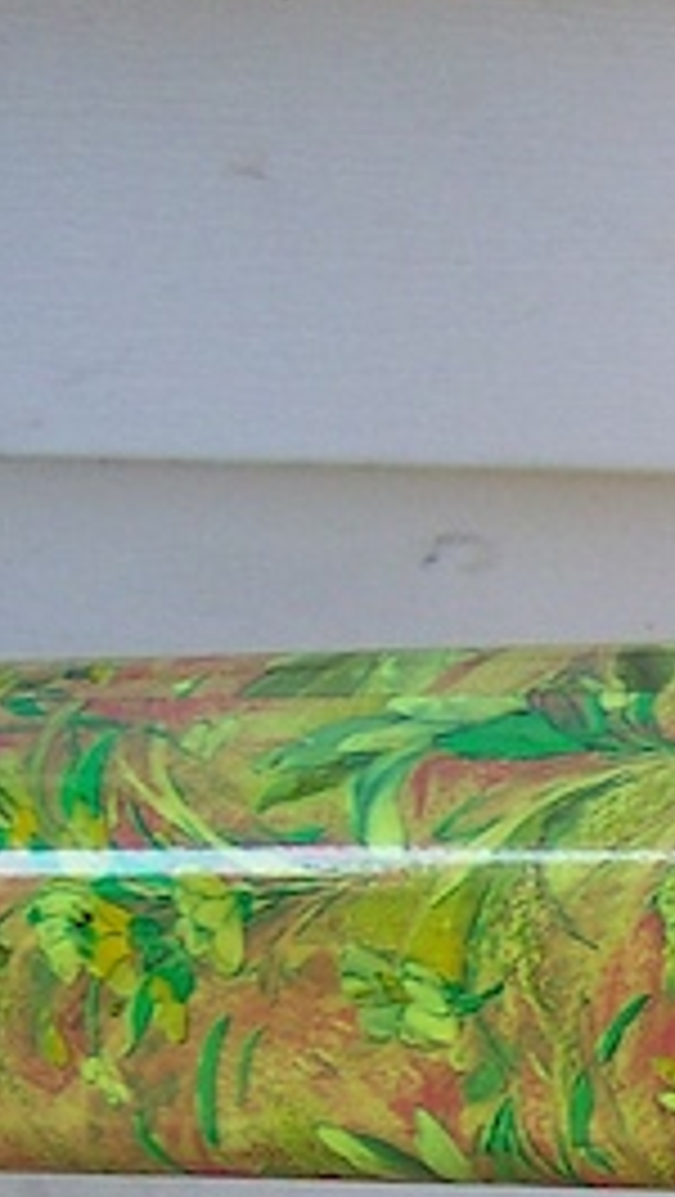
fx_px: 4796
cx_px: 2142
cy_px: 1166
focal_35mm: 151
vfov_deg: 14.0
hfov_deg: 7.1
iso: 64
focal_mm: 5.85
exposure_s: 1/40
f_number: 2.8
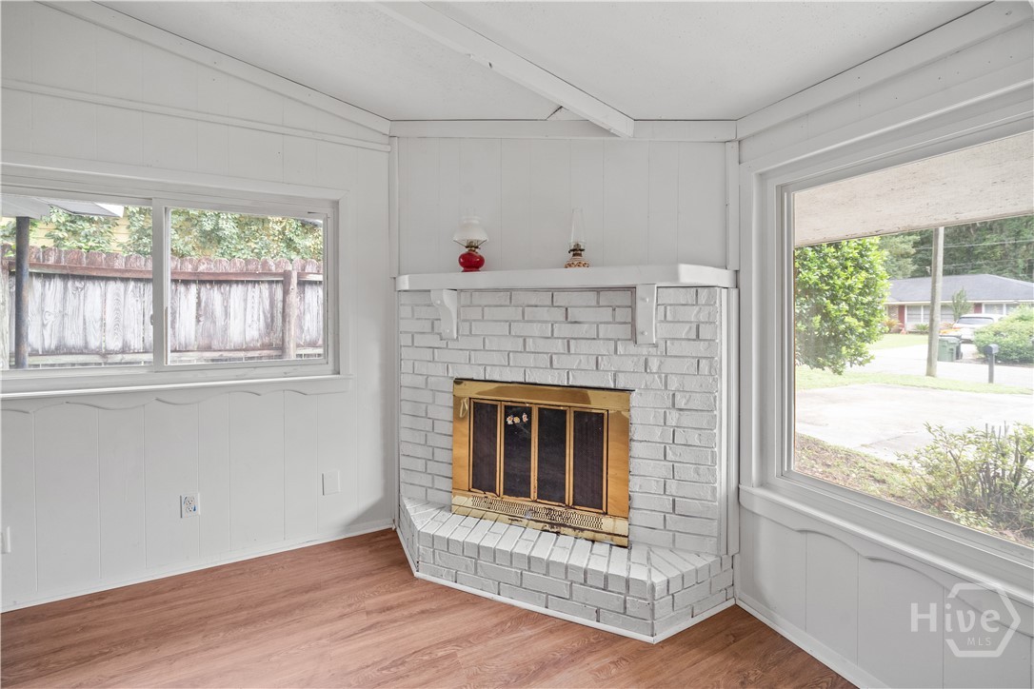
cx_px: 517
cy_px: 344
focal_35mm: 13
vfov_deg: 85.4
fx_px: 373
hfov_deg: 108.3
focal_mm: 13
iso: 8000
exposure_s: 1/30
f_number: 8
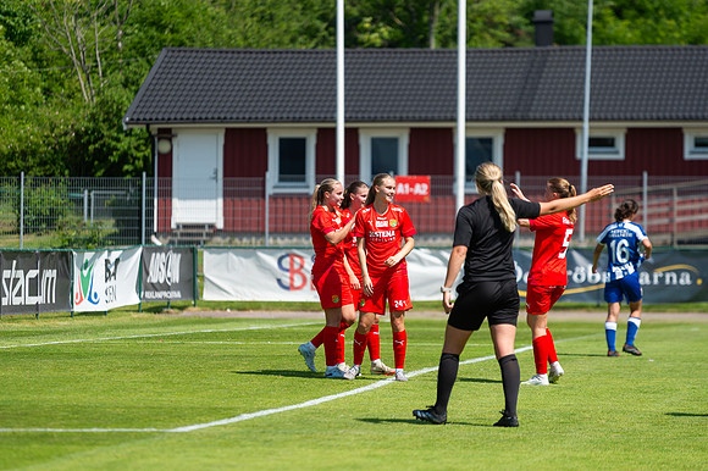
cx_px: 354
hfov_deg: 10.0
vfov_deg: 6.7
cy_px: 236
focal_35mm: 206
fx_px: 4052
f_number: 3.2
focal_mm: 200
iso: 160
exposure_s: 1/2500
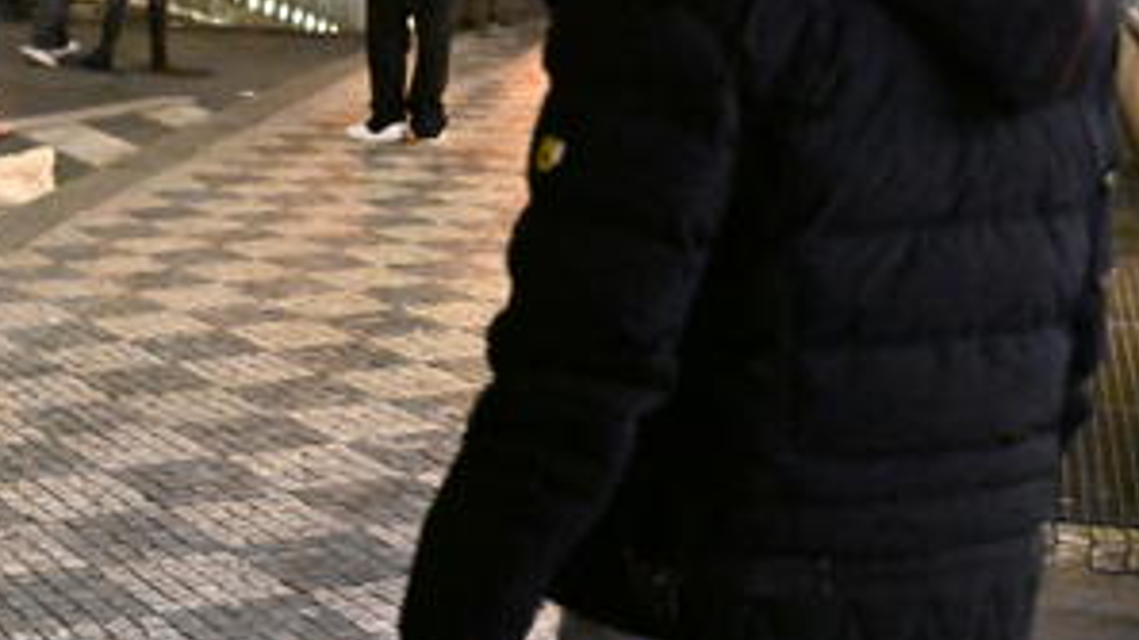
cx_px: -173
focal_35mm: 73
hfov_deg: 26.3
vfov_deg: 16.5
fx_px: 2205
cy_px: 291
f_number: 2.8
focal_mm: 30
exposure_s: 1/500
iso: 25600
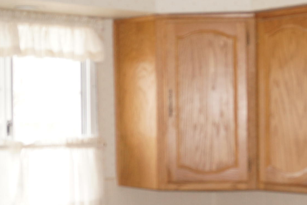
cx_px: 222
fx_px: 827
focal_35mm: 97
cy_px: 146
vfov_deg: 14.1
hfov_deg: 20.9
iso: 320
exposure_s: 1/60
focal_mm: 24
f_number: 4
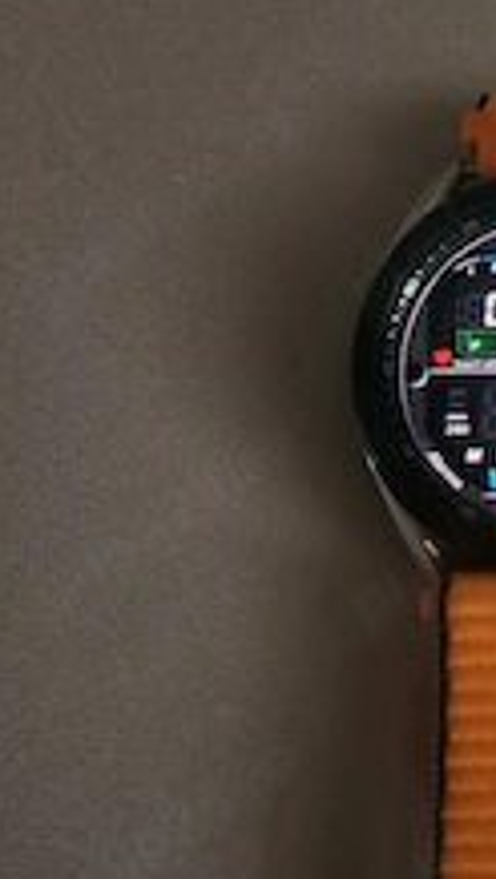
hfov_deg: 23.3
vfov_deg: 42.4
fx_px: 1120
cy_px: 573
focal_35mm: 48
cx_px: 561
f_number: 1.8
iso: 160
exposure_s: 1/101
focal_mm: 5
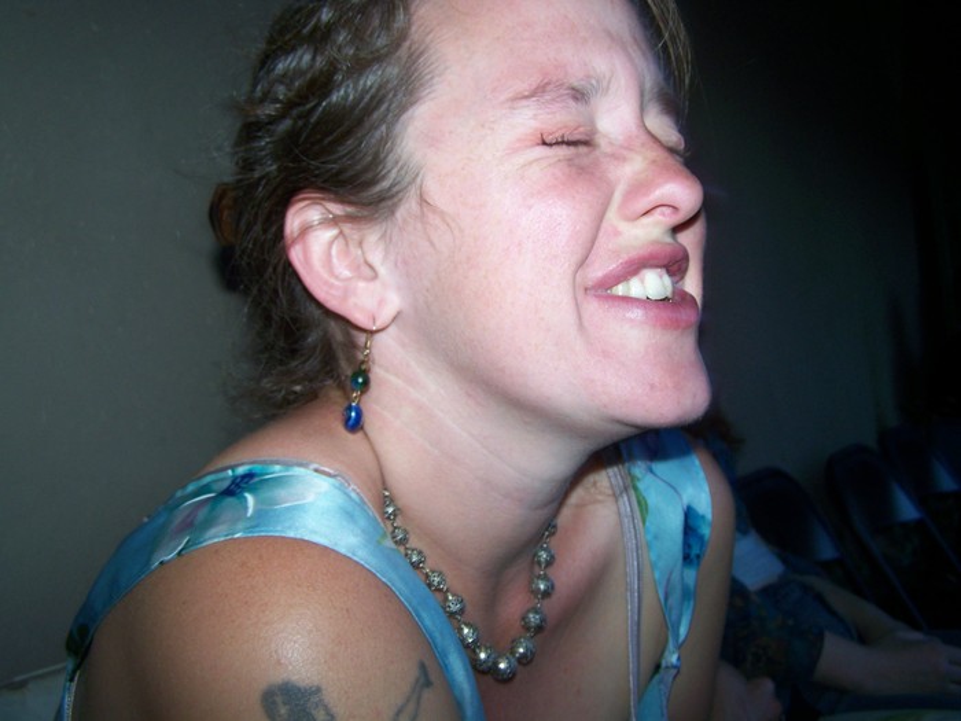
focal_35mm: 38
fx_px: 1055
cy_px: 360
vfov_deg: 37.7
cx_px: 480
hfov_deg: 49.0
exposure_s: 1/60
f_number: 2.8
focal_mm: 6.3
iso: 80
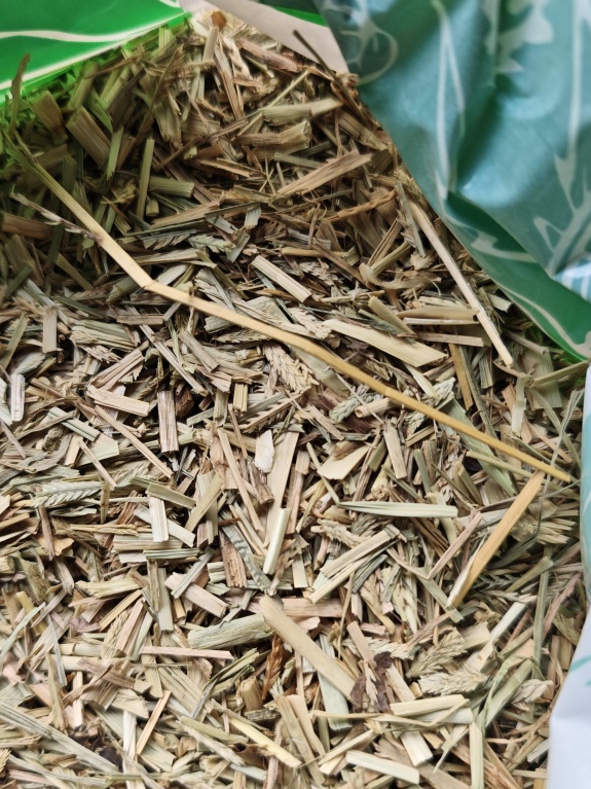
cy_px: 435
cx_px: 261
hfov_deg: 44.1
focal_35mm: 32
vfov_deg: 56.7
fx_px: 729
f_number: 1.44
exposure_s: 1/365
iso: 50
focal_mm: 6.68
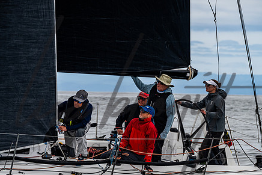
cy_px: 101
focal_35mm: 306
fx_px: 2228
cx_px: 150
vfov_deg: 4.5
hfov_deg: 6.7
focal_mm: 230
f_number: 8
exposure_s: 1/2000
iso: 640
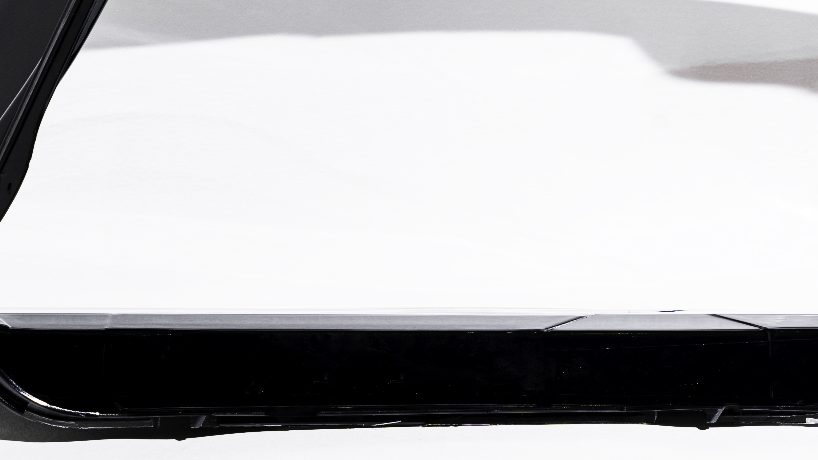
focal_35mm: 144
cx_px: 527
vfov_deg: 8.4
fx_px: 3123
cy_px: 109
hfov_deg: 14.9
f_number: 9
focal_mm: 74
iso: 100
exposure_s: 1/250
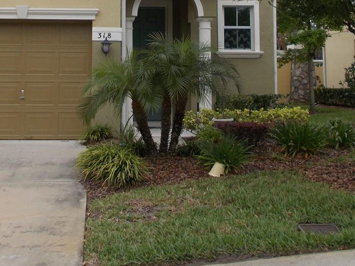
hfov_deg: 32.6
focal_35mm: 59
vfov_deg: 23.9
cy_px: 13
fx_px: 605
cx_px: 146
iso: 80
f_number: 3.2
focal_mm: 4.6
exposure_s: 1/250
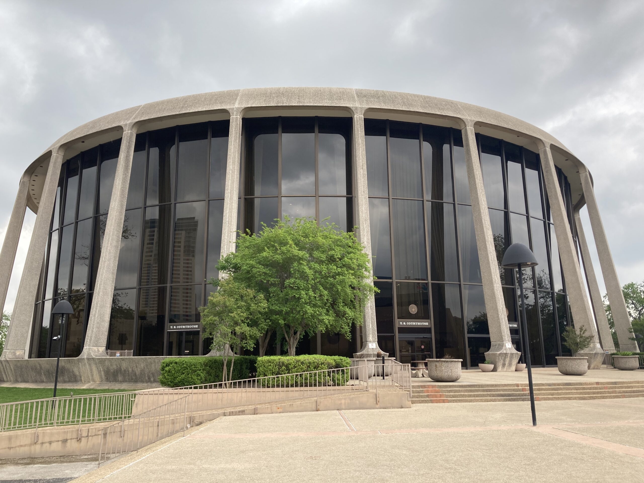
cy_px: 242
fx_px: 521
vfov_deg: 49.7
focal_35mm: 28
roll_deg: -0.8
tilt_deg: +12.0
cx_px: 322
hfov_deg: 63.4
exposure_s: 1/365
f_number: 1.8
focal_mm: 3.99
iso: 20
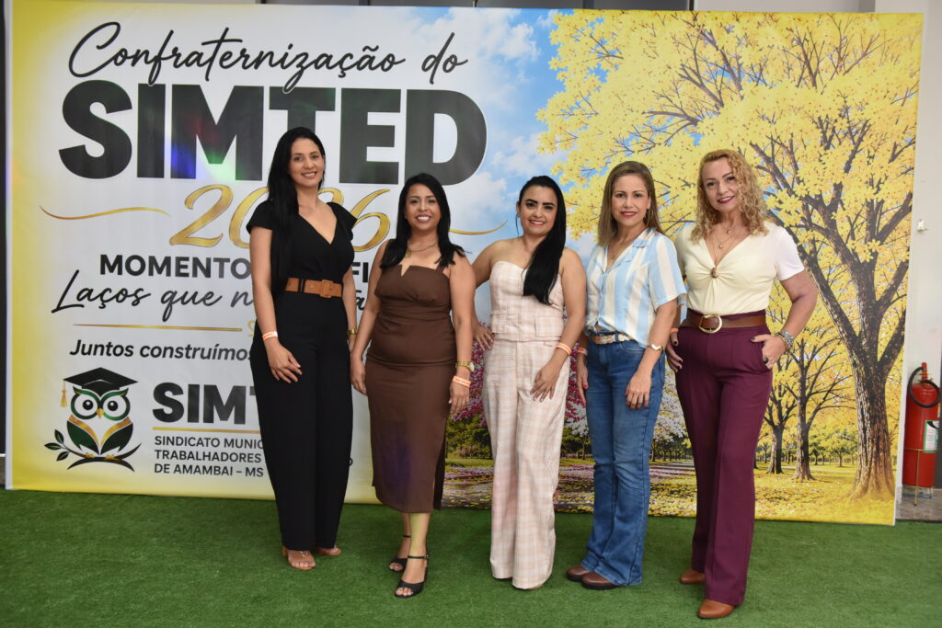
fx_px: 837
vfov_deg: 41.1
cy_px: 314
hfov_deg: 58.7
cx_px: 471
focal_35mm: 32
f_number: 3.2
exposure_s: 1/125
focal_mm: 32
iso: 1600
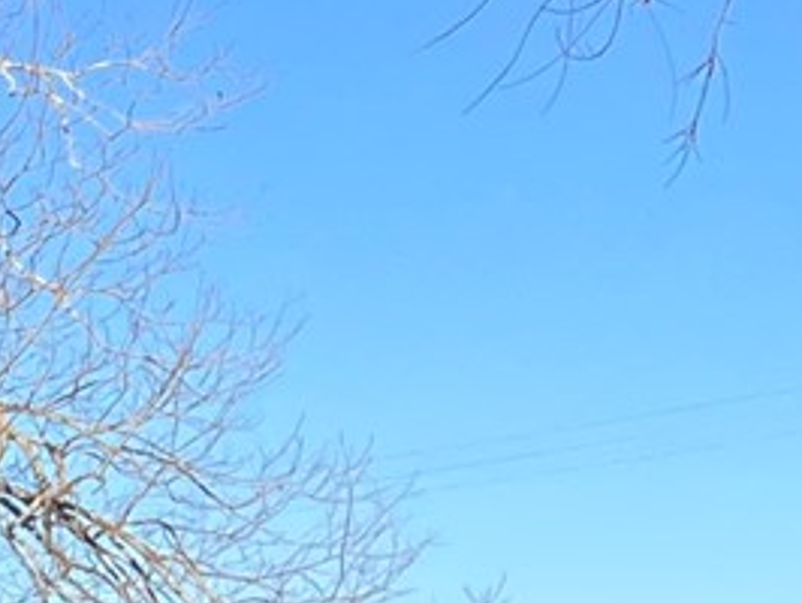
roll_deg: -0.4
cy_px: 516
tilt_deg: +5.4
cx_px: -1520
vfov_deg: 7.4
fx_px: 4638
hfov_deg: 8.4
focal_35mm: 200
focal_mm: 5.7
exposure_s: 1/1838
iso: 50
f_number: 1.5
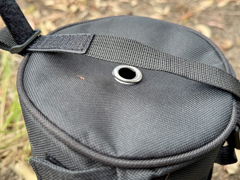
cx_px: 108
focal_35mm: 33
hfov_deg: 55.3
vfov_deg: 42.9
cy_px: 83
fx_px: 229
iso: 50
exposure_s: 1/121
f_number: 1.78
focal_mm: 6.76
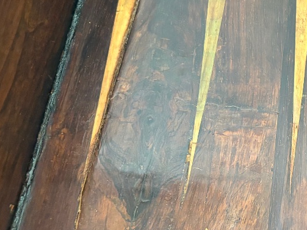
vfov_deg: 23.6
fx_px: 550
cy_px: 97
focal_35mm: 62
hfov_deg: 28.3
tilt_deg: -62.5
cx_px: 341
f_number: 1.6
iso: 400
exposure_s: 1/33
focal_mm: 5.96
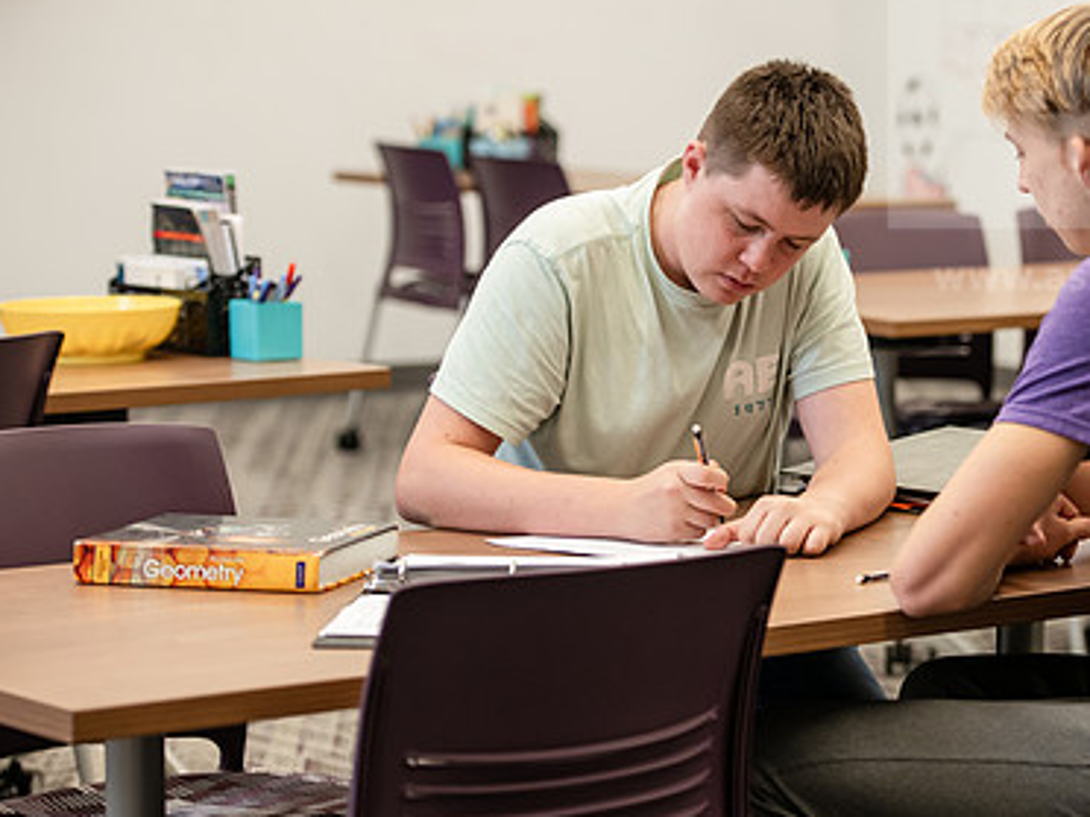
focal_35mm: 129
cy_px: 338
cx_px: 800
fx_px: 4062
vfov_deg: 11.5
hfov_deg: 15.2
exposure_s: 1/200
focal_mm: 86
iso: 800
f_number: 3.2
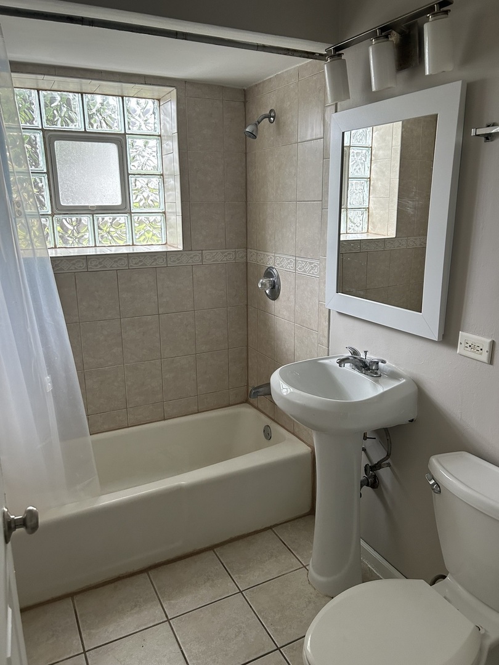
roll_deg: +0.7
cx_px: 250
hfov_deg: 53.1
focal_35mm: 26
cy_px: 332
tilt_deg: -14.3
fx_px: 500
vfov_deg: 67.3
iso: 125
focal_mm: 5.7
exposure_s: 1/105
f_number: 1.5
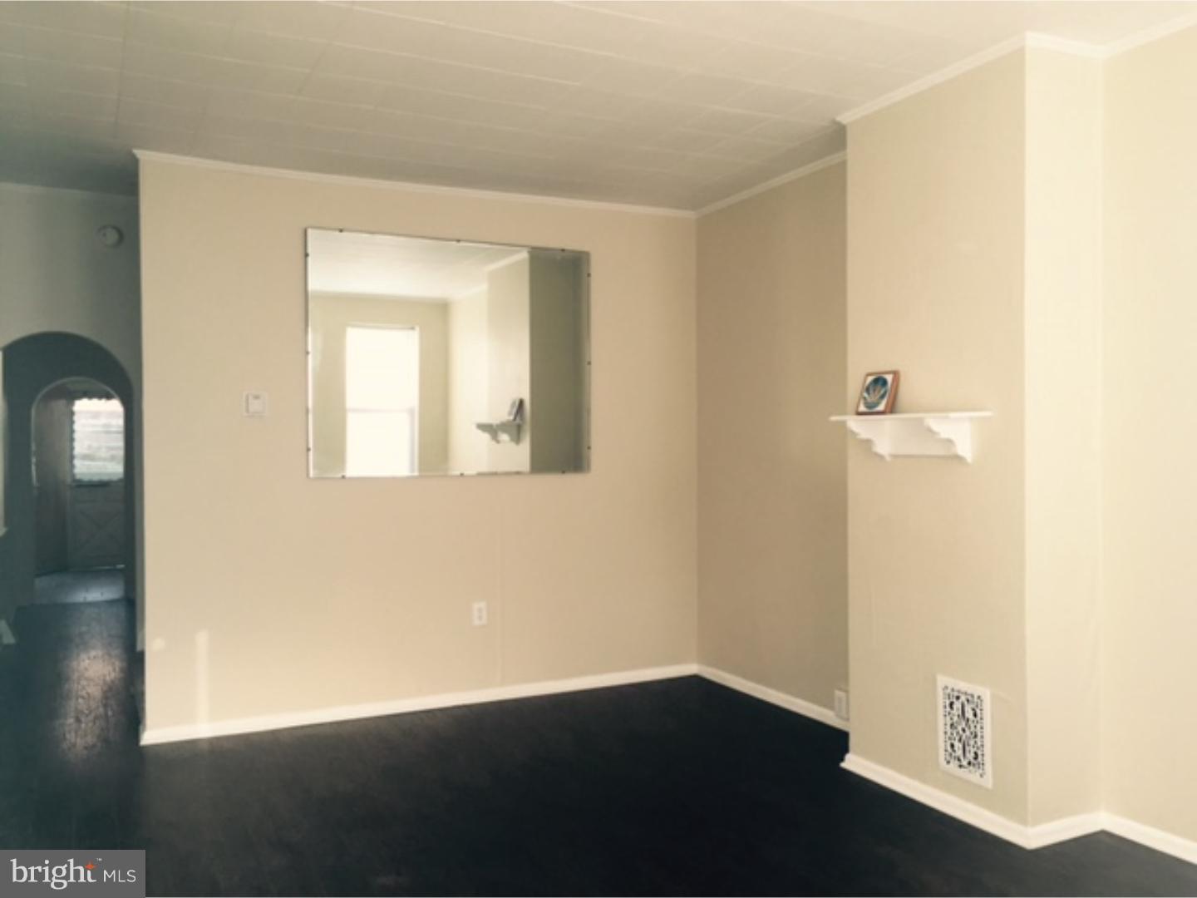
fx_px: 1003
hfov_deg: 61.7
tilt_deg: -1.8
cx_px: 598
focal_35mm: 29
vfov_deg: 48.2
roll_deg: -0.5
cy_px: 449
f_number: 2.2
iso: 50
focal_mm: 4.15
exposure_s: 1/120
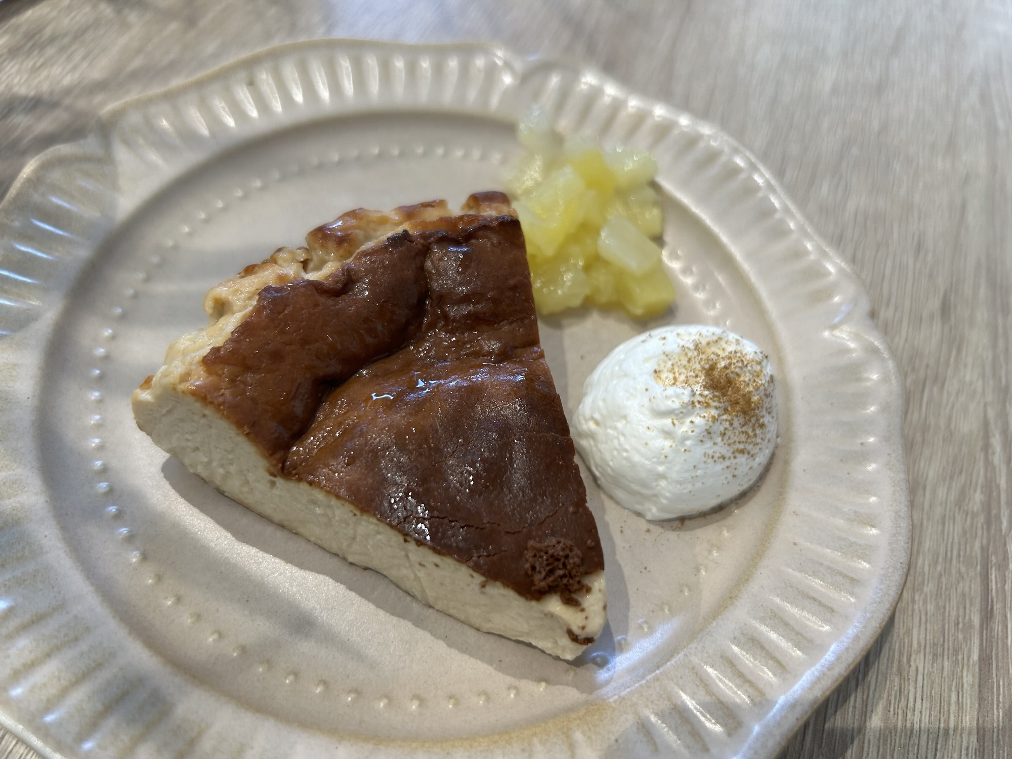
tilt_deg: -56.1
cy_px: 380
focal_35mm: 26
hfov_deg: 67.3
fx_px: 760
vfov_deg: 53.1
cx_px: 506
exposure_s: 1/100
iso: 64
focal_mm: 5.7
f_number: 1.5
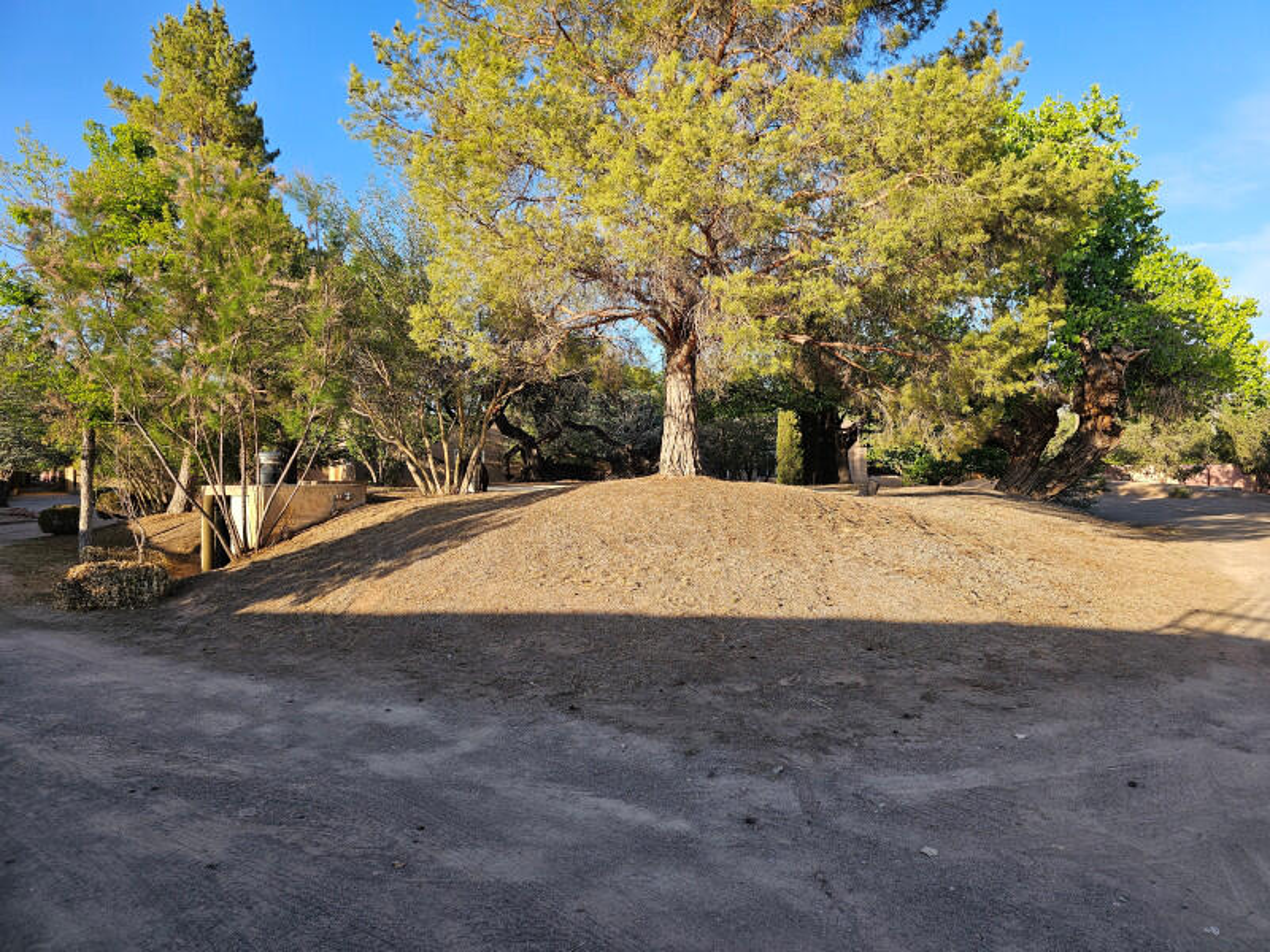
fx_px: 844
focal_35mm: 23
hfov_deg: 73.9
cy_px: 476
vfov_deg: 58.9
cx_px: 635
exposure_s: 1/246
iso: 10
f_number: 1.7
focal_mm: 6.3
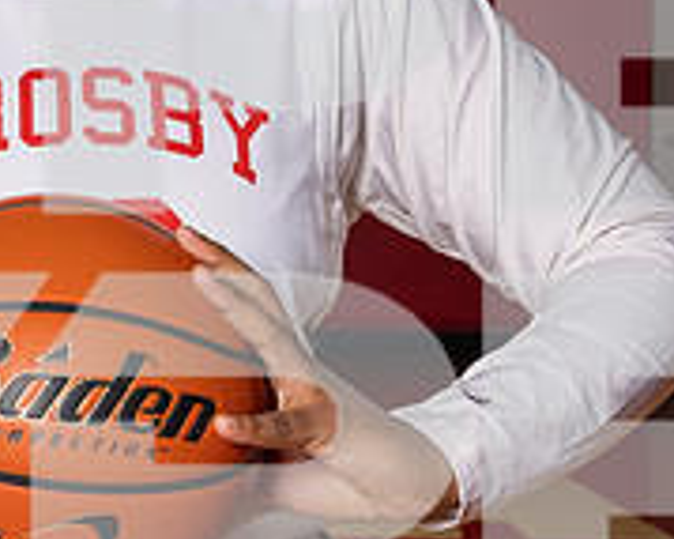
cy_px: 17
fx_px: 2672
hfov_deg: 14.1
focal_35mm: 134
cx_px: -30
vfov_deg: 11.4
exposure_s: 1/250
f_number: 9
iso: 400
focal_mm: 44
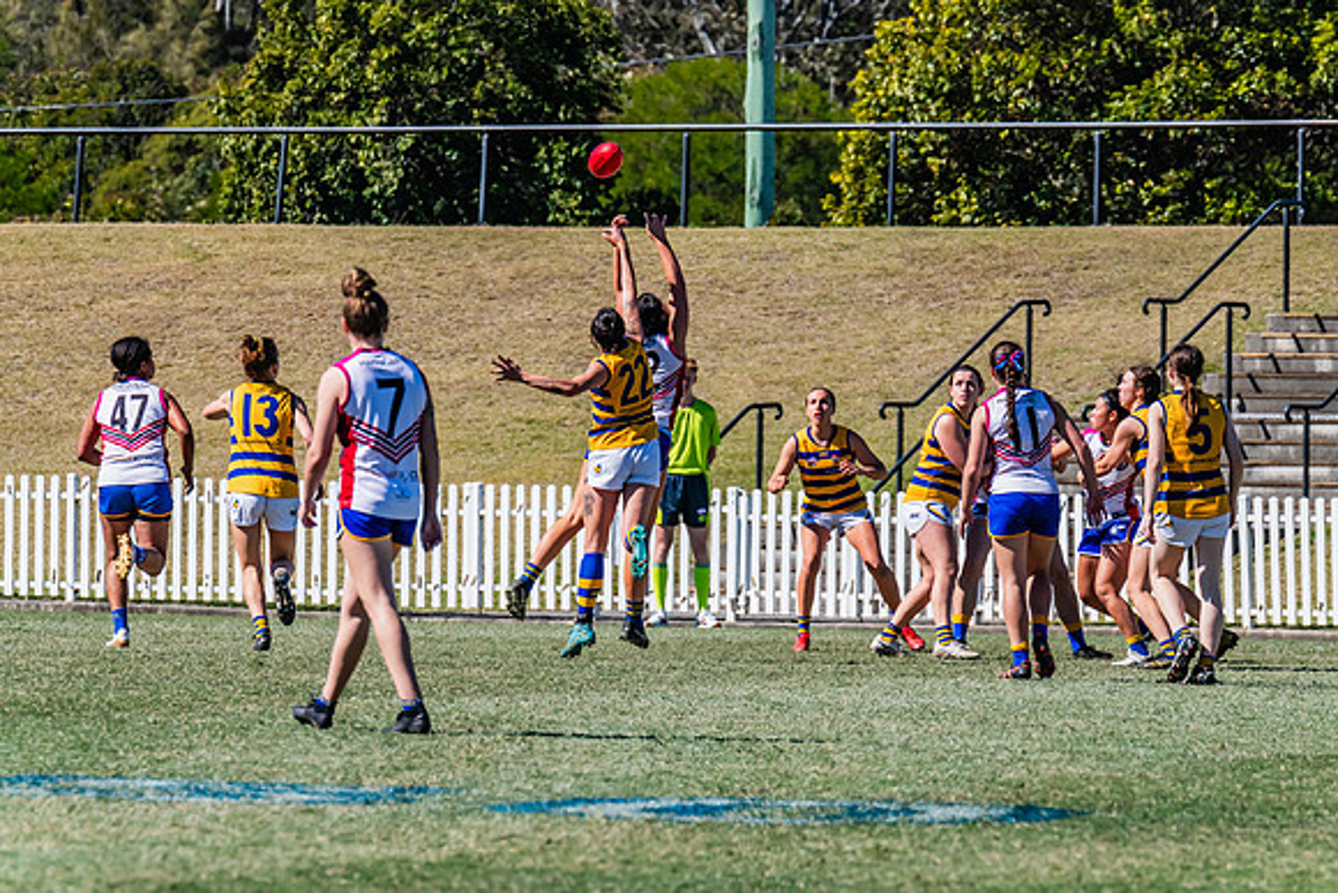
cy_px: 459
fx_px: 16567
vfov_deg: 3.1
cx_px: 697
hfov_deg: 4.6
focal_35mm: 446
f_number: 11
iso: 800
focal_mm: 420
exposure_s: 1/1600
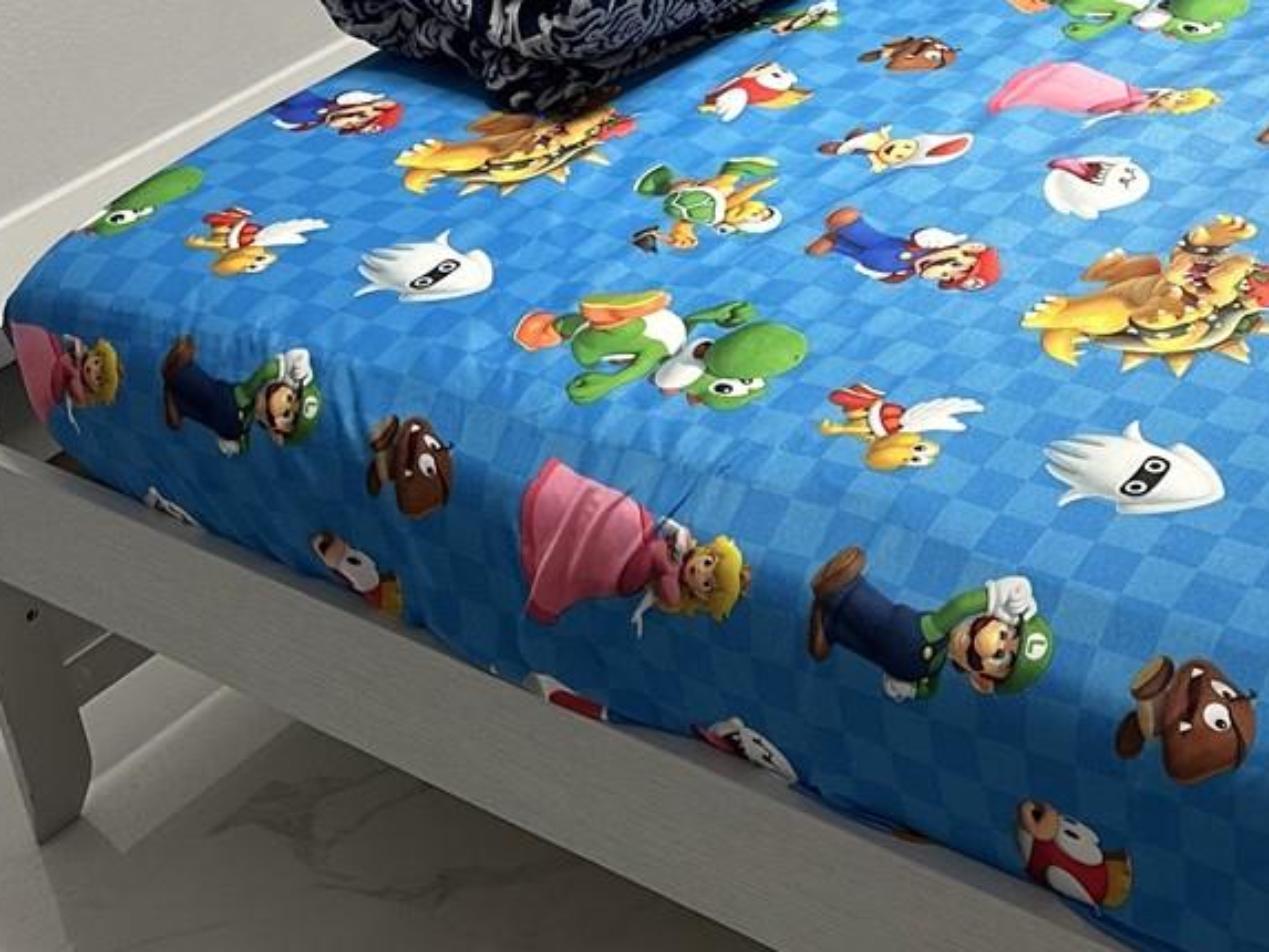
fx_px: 2457
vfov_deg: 20.8
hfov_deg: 28.2
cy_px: -126
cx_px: 1070
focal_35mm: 67
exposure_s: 1/120
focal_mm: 6.86
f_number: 1.78
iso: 200
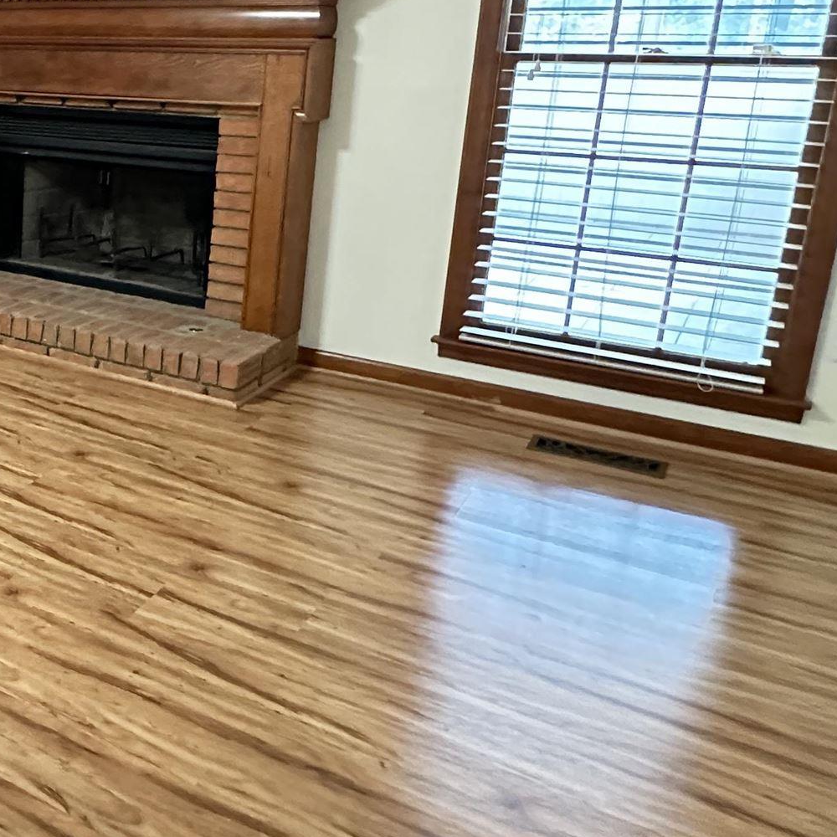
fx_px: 1040
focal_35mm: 38
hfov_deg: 35.3
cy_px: 264
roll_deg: +1.7
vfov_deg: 43.1
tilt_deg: -15.1
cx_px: -151
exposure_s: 1/40
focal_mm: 2.22
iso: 1000
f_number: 2.2
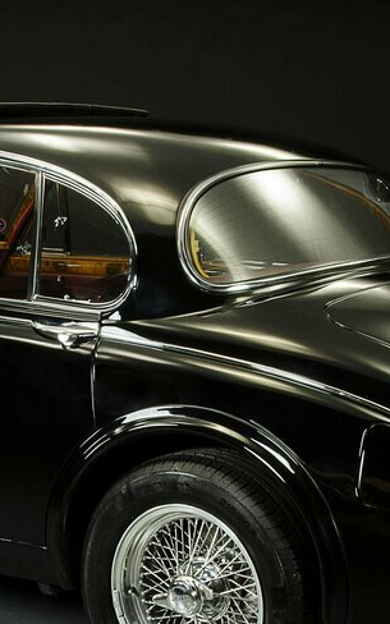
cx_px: 119
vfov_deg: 23.0
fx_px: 1531
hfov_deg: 14.5
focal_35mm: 90
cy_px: 382
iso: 200
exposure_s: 1.3
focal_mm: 24
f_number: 14
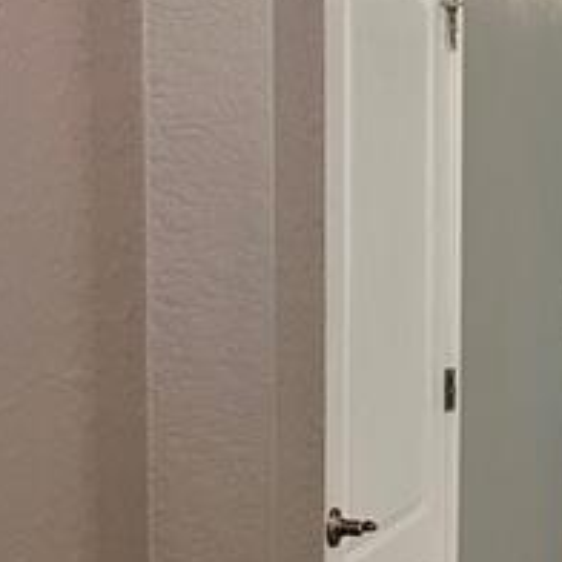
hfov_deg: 17.8
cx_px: 766
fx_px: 1653
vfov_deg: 19.1
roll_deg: -2.4
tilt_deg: -8.6
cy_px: 439
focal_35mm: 90
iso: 80
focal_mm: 5.7
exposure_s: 1/60
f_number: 1.5
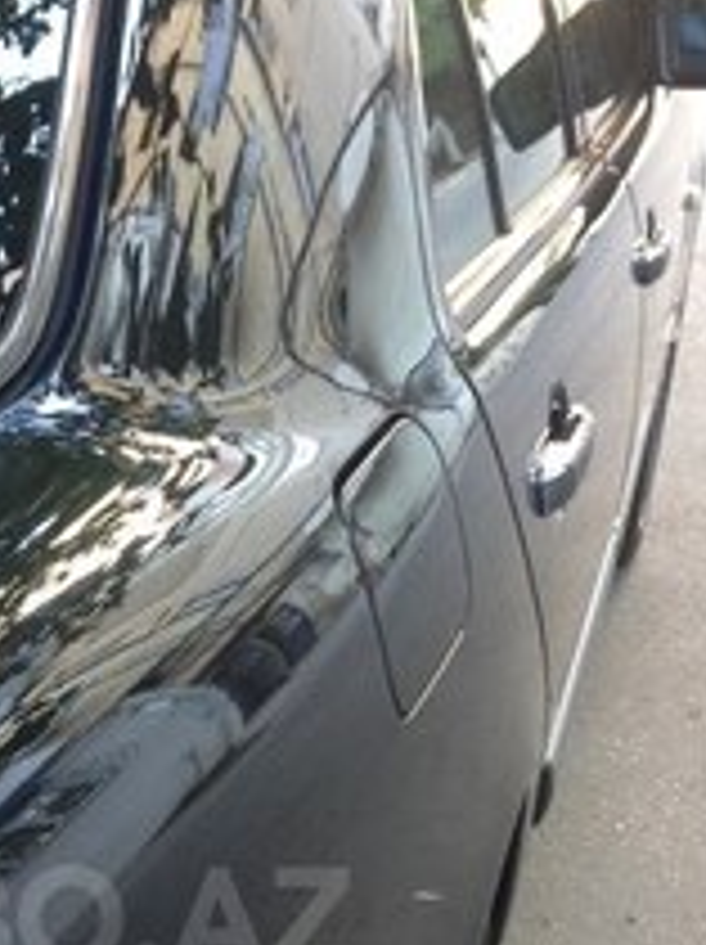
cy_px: 918
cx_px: 4
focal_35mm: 78
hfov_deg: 18.4
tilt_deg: -24.8
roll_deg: -0.3
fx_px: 2125
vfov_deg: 24.1
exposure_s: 1/20
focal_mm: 4.12
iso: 64
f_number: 2.4
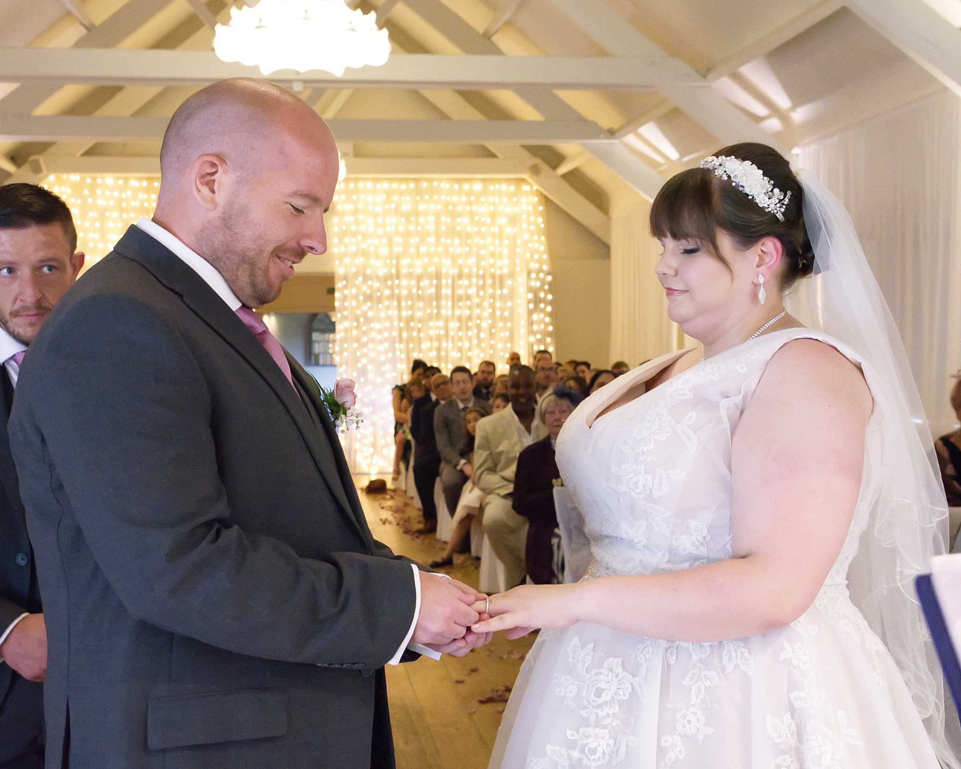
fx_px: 1365
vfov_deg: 31.5
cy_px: 384
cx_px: 521
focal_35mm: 48
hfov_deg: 38.7
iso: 4000
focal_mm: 28
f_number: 5
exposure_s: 1/125
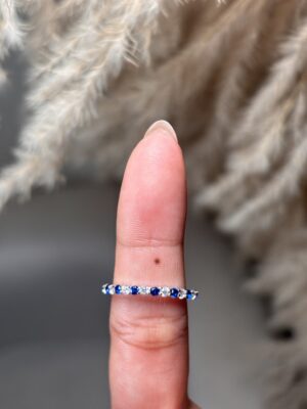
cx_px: 154
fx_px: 615
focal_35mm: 52
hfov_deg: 28.0
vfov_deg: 36.8
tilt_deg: -54.7
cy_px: 204
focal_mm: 5.96
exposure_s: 1/121
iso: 50
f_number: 1.6
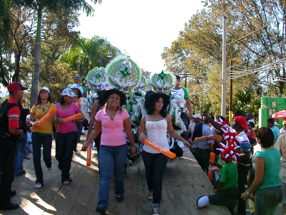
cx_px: 143
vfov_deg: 38.7
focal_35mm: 37
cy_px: 108
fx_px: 306
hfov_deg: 50.1
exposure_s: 1/162
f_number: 4.5
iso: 100
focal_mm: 5.6
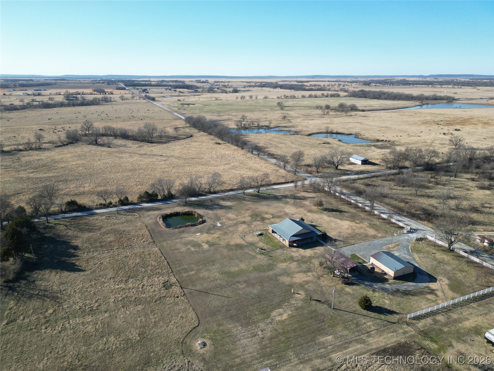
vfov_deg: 56.8
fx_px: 343
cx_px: 247
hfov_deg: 71.6
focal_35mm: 24
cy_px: 186
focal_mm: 6.72
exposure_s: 1/1500
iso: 100
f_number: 1.7
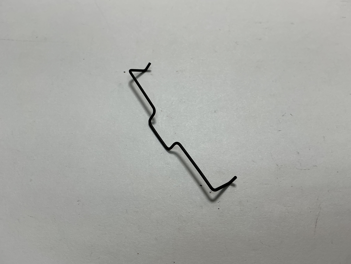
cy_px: 132
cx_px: 176
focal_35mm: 29
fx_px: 294
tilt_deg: -64.1
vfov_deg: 48.2
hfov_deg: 61.7
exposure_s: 1/375
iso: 25
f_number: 1.8
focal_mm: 3
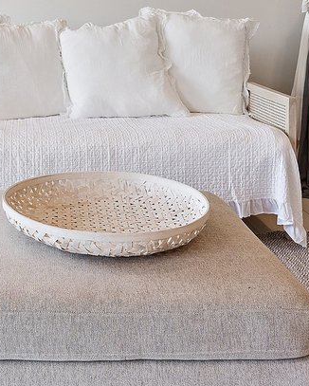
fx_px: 674
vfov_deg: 29.6
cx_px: 32
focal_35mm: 59
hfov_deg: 25.1
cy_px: -10
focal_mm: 16
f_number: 7.1
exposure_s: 1
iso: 320
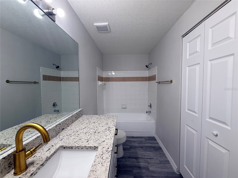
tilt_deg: -2.4
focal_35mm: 14
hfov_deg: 102.1
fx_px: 96
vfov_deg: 85.7
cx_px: 119
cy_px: 89
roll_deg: +0.3
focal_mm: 2.22
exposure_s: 1/120
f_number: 2.2
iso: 64
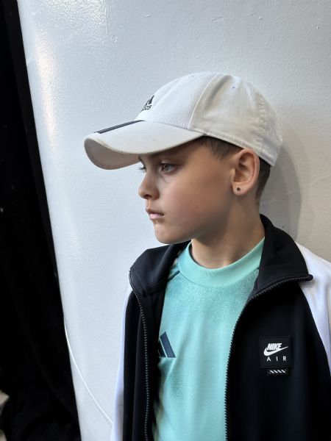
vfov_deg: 36.8
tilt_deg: -7.8
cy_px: 220
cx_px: 166
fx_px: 663
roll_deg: +7.0
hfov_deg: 28.0
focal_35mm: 52
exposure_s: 1/170
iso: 40
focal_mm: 5.96
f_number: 1.6
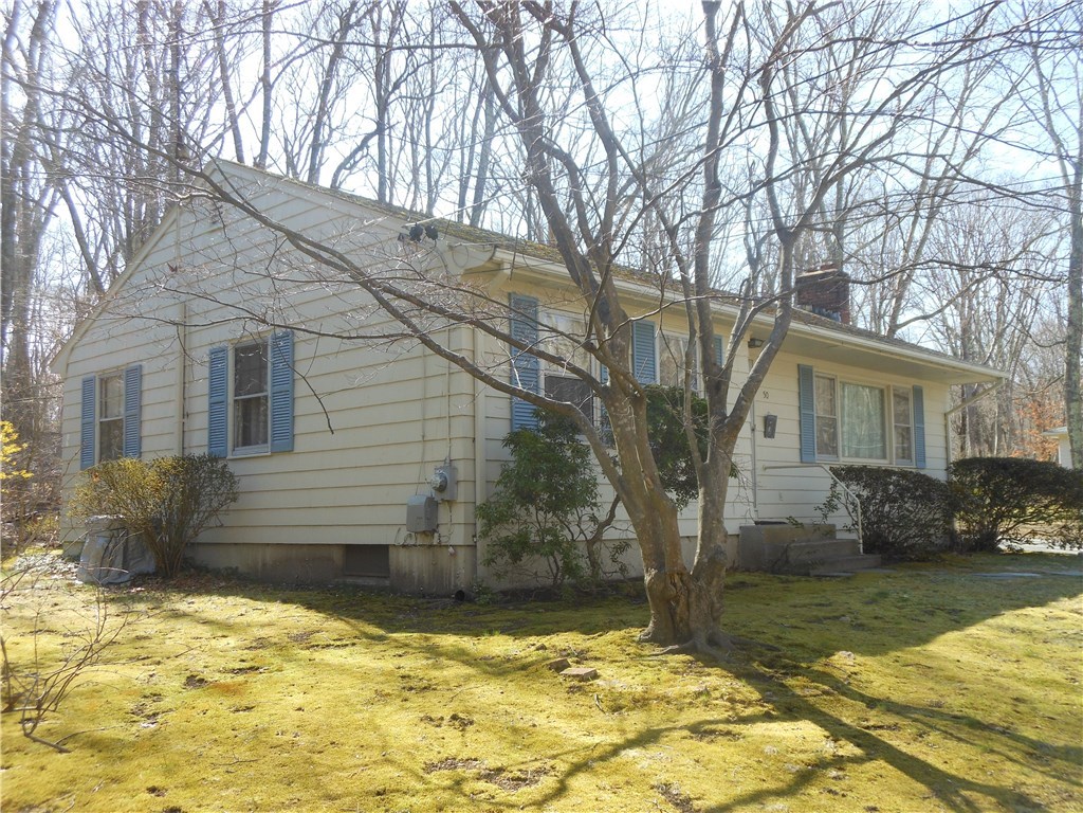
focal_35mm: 33
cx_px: 542
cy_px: 406
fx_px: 1032
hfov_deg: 55.4
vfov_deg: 42.9
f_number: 3.5
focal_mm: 6
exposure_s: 1/200
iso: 80
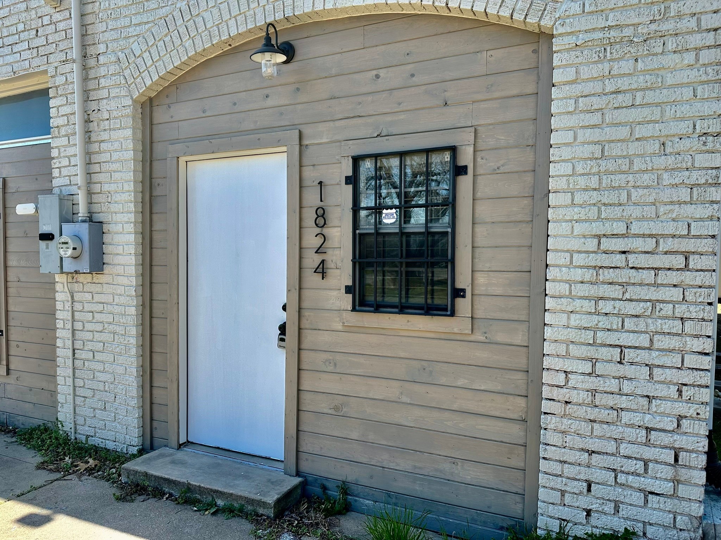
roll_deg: -0.3
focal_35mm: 24
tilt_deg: -1.6
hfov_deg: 71.6
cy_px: 270
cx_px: 360
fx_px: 500
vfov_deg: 56.8
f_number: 1.78
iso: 80
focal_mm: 6.86
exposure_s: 1/2028
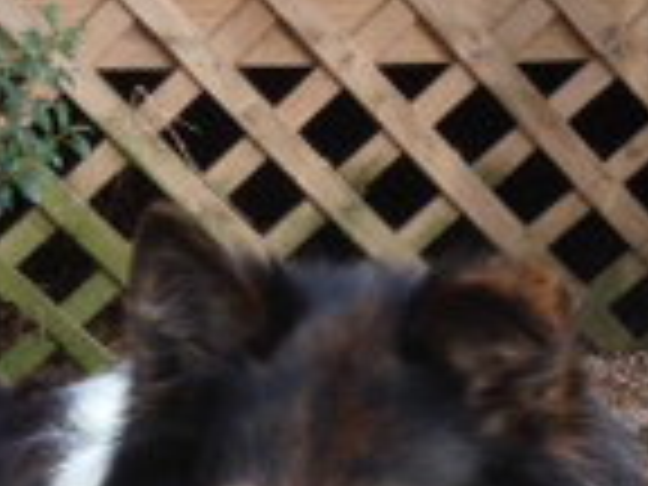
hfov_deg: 13.3
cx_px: 86
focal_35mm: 147
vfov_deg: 9.6
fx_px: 2752
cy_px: 891
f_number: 2.4
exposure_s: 1/251
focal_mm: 4.12
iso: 50
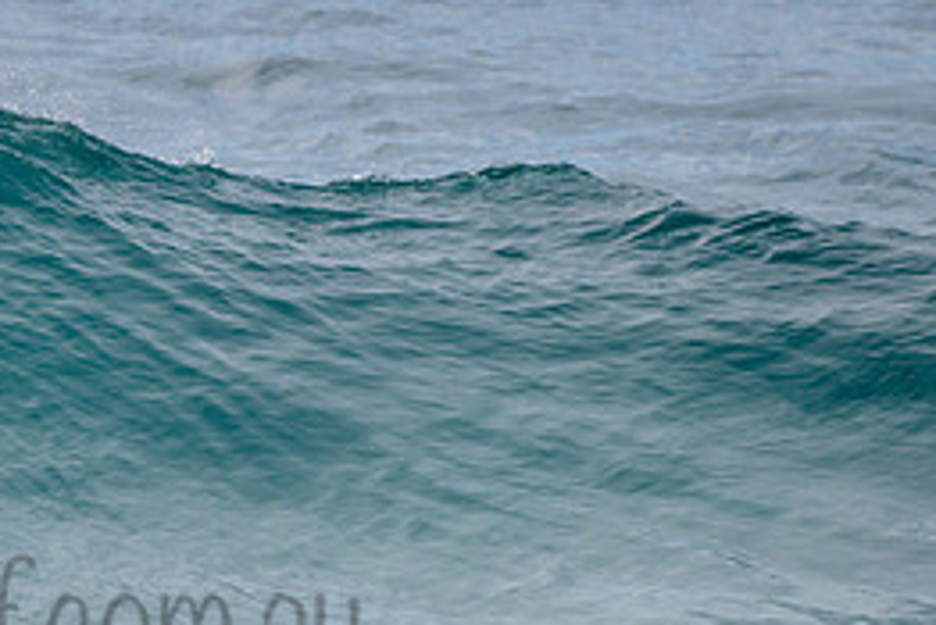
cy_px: 424
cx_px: 109
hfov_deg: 1.5
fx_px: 35300
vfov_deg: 1.0
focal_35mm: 1357
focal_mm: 500
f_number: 5.6
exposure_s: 1/2000
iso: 125
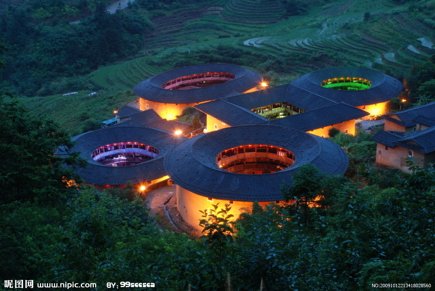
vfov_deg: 22.7
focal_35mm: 60
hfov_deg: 33.4
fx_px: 726
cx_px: 218
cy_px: 146
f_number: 22
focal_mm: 40
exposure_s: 30
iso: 200
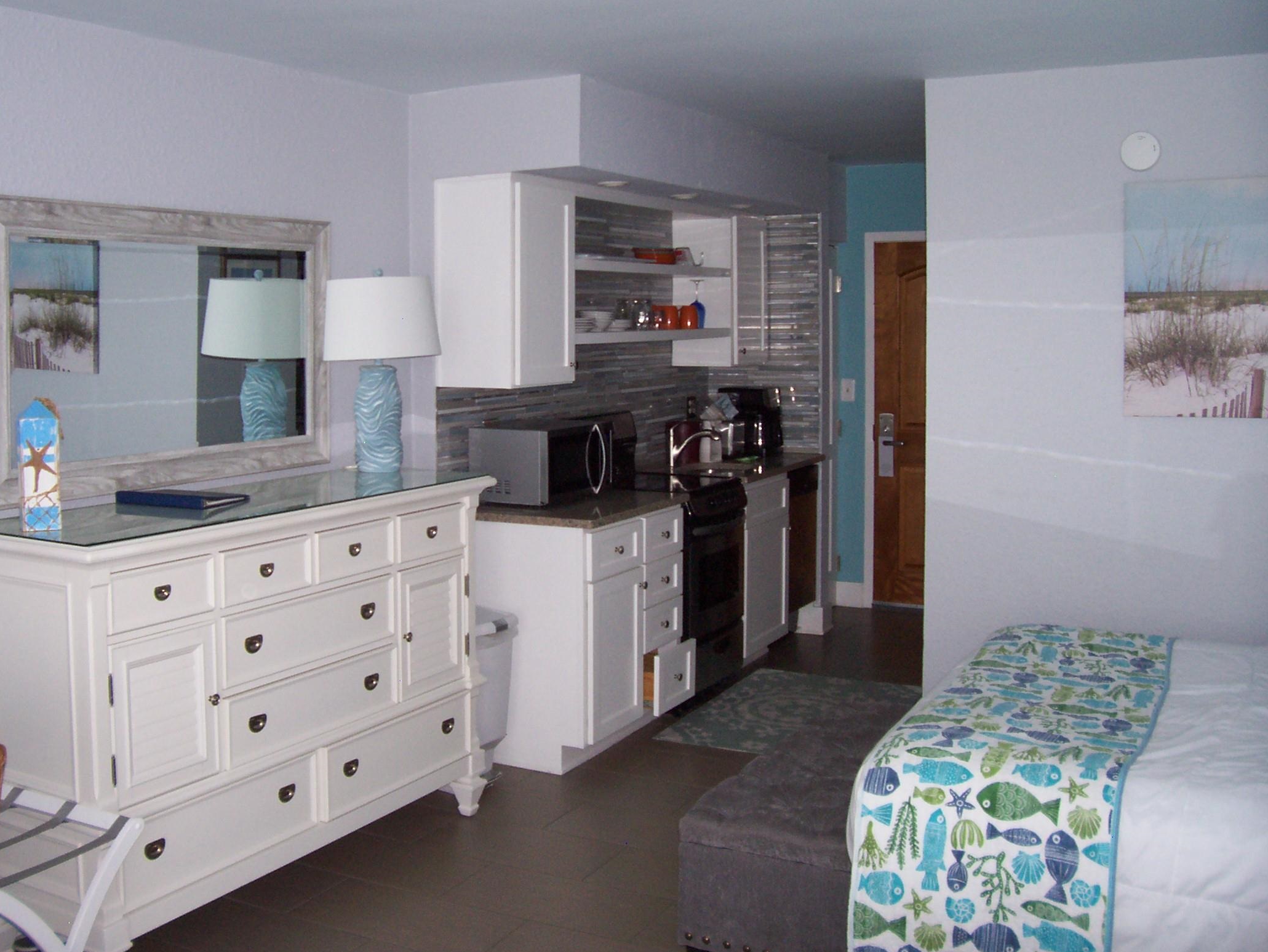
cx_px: 570
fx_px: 1392
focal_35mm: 38
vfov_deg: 37.7
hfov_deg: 48.9
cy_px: 434
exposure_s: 1/112
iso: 140
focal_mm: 5.6
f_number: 2.7
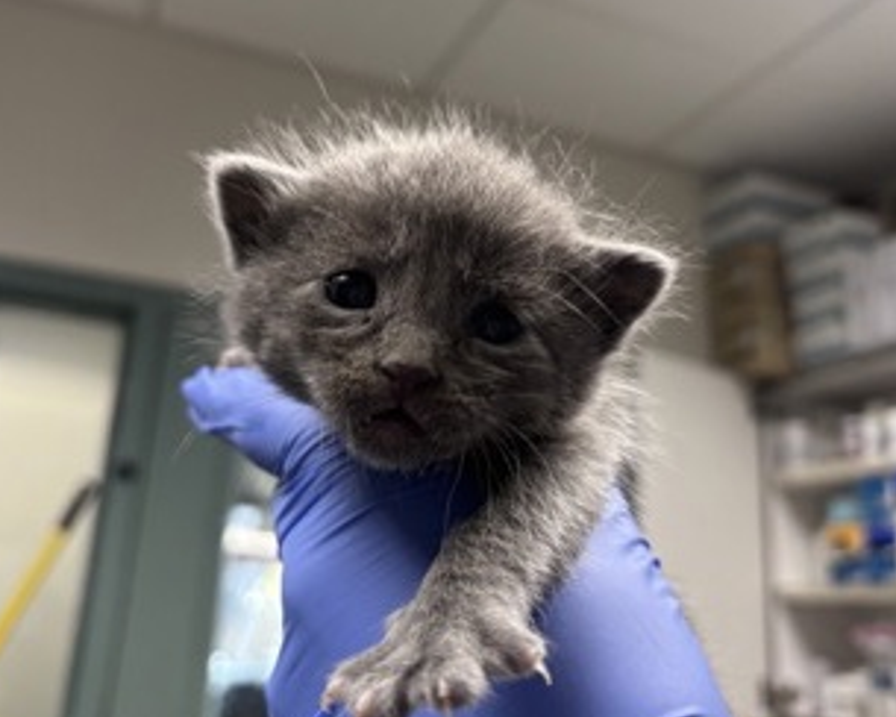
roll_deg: -3.6
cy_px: 320
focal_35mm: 35
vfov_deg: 42.2
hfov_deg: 51.5
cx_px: 442
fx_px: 928
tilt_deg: +17.8
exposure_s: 1/40
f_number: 1.6
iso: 100
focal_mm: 5.96
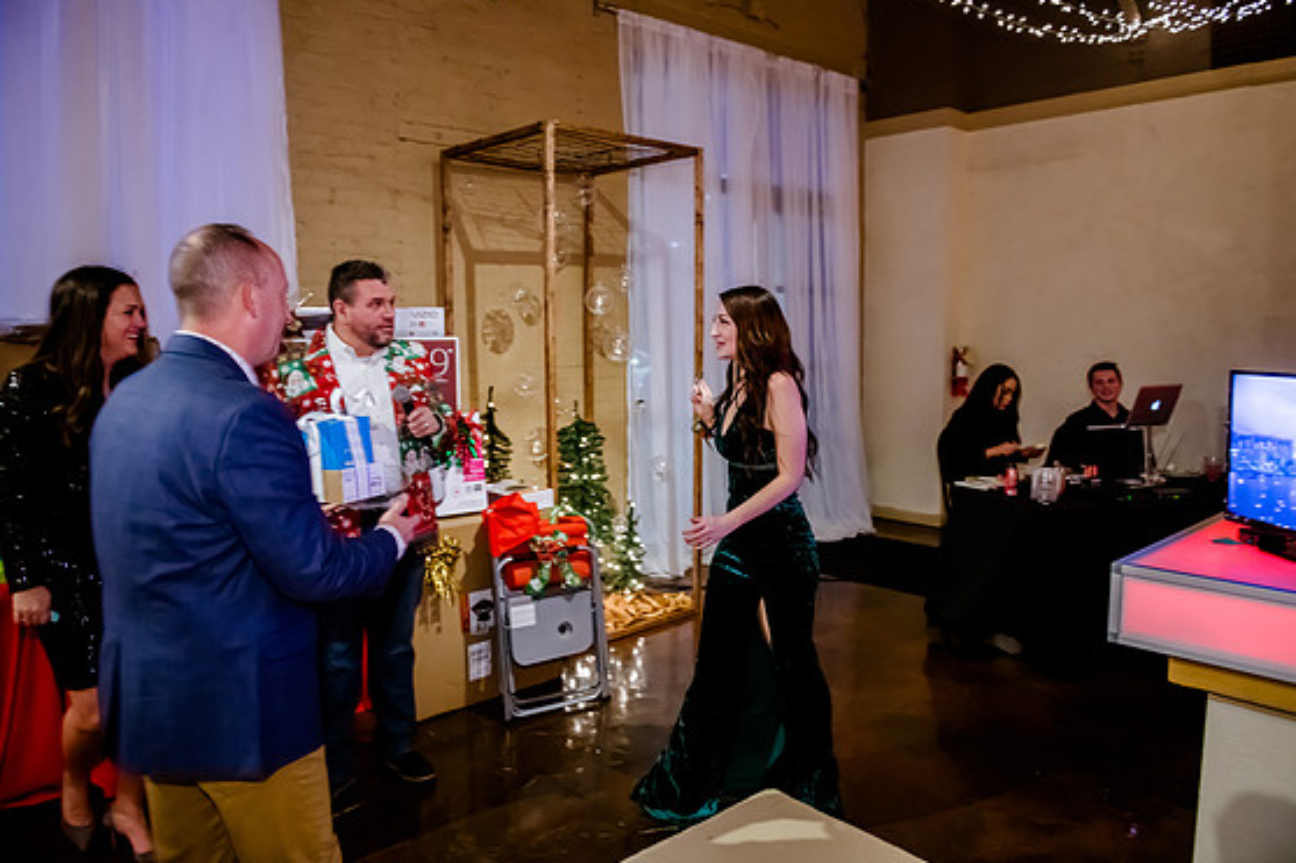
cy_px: 420
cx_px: 649
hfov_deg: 71.5
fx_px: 900
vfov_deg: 51.3
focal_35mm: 25
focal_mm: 24
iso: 5000
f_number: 2.8
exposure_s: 1/160
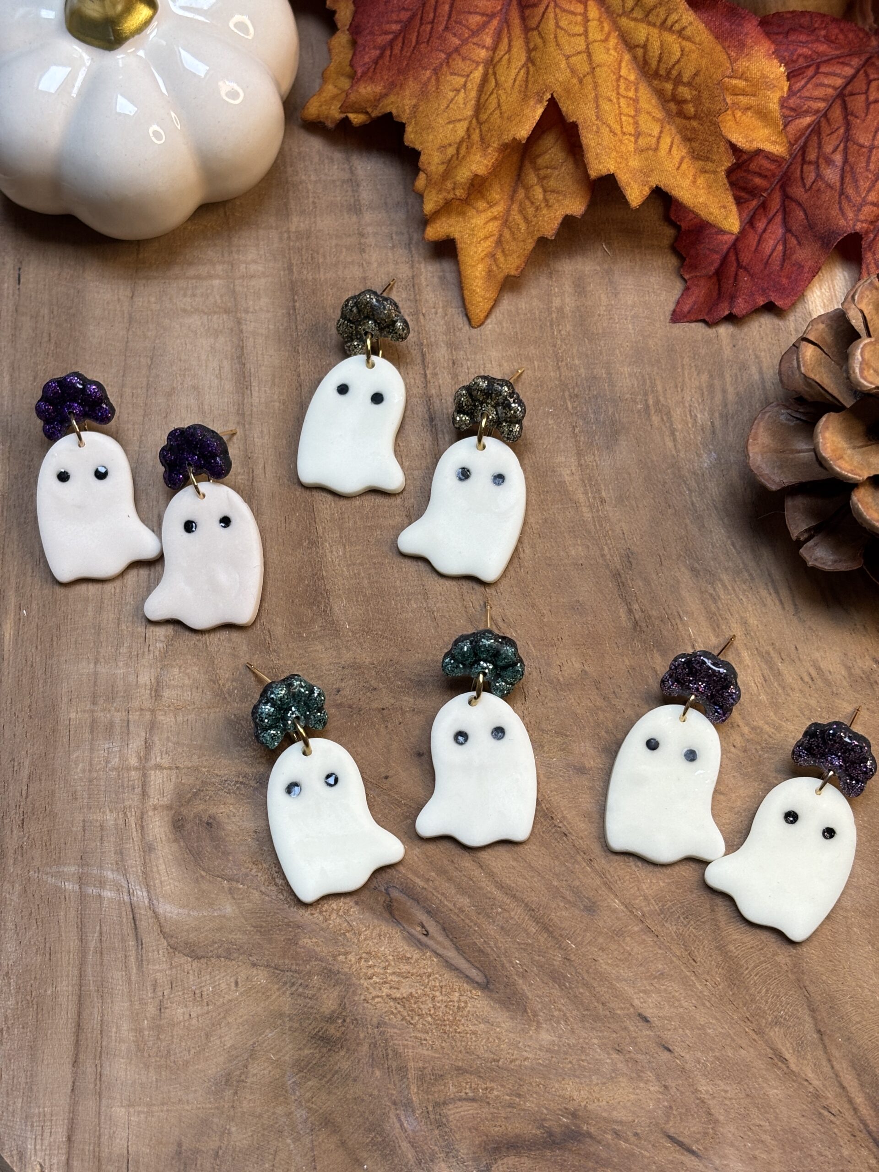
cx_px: 440
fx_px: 1761
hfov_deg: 28.0
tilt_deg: -69.8
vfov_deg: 36.8
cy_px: 586
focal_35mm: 52
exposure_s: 1/78
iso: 50
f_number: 1.6
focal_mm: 5.96
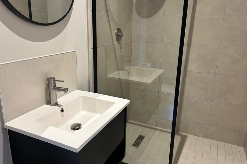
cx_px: 127
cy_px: 76
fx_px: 192
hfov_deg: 65.5
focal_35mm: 28
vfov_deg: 46.3
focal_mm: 5.7
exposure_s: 1/60
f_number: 1.5
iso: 250
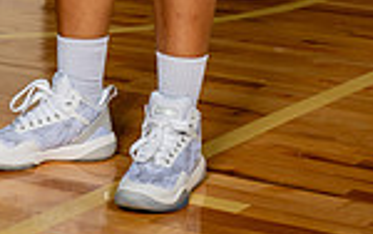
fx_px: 1709
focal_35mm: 168
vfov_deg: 7.4
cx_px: 129
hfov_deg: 12.4
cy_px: -284
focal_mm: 55
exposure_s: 1/500
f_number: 8
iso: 250
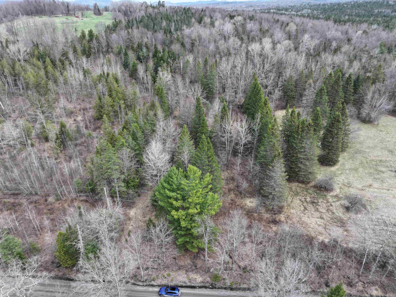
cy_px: 148
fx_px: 274
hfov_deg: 71.6
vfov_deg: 56.8
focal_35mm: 24
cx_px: 198
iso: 220
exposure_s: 1/1000
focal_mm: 12.29
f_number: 2.8
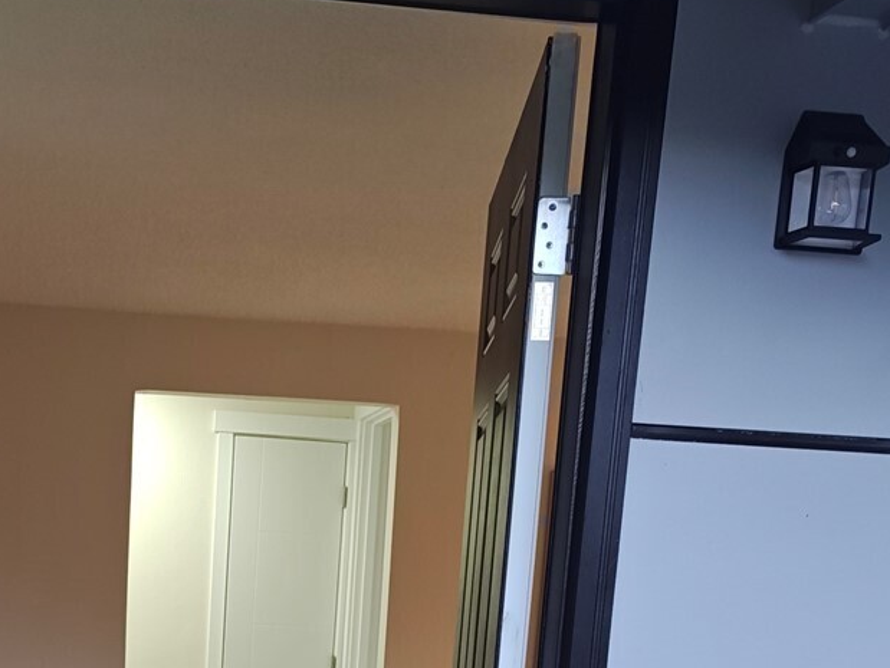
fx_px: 1595
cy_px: 817
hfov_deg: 30.6
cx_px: 211
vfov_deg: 21.8
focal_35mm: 62
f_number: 1.8
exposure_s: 1/60
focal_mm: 5.41
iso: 1206
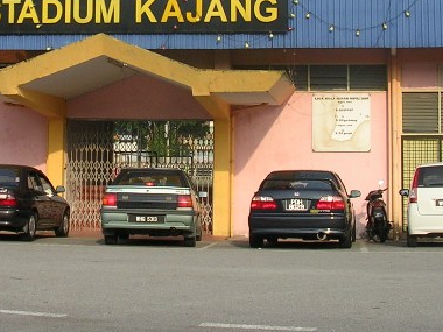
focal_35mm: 80
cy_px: 44
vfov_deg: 18.2
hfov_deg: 24.2
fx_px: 1024
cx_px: 133
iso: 50
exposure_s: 1/248
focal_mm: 5.8
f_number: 5.6
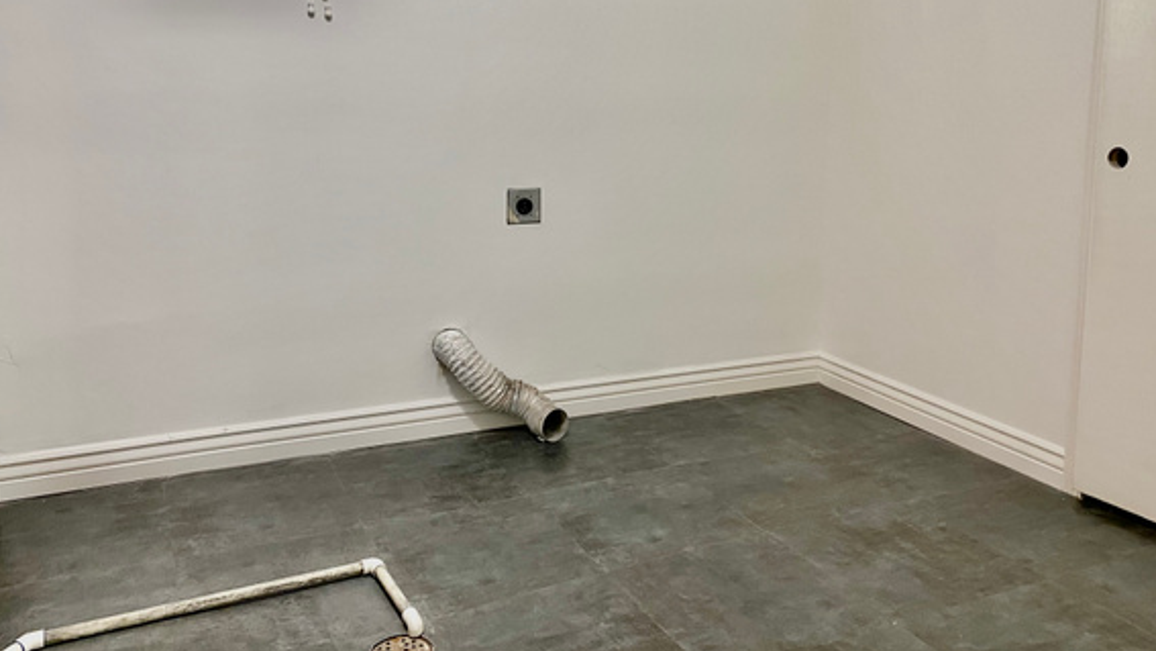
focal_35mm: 32
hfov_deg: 61.0
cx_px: 571
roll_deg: -0.7
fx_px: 981
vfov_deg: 36.1
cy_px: 188
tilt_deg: -9.3
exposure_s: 1/60
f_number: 1.8
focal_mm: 4.25
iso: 200
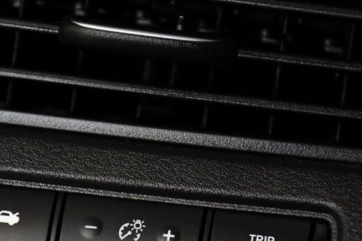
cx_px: 152
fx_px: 2453
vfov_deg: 5.6
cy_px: 211
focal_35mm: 244
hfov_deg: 8.4
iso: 2500
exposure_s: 1/400
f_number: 5.3
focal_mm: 90
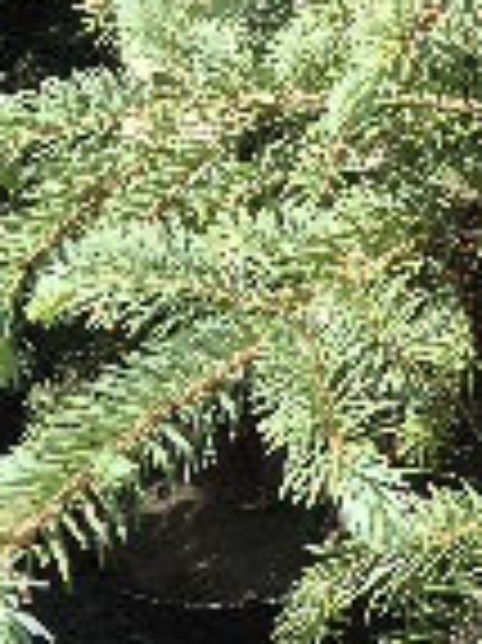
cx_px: 1072
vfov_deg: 15.0
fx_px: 2399
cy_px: 9
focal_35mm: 129
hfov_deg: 10.3
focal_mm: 5.4
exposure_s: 1/714
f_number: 1.8
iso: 25
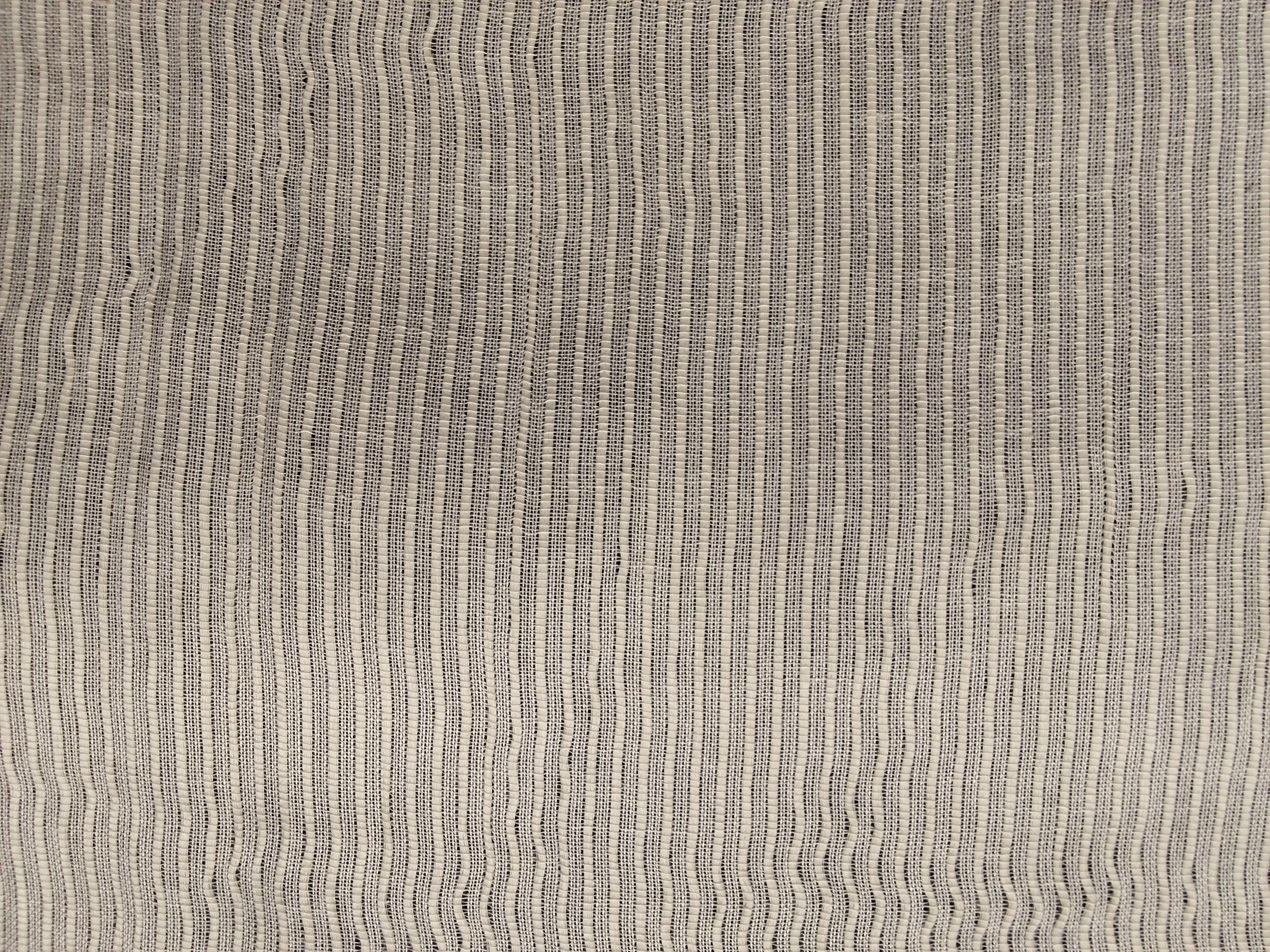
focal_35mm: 26
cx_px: 635
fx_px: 954
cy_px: 476
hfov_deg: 67.3
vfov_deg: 53.1
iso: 80
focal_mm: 2.78
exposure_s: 1/100
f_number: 2
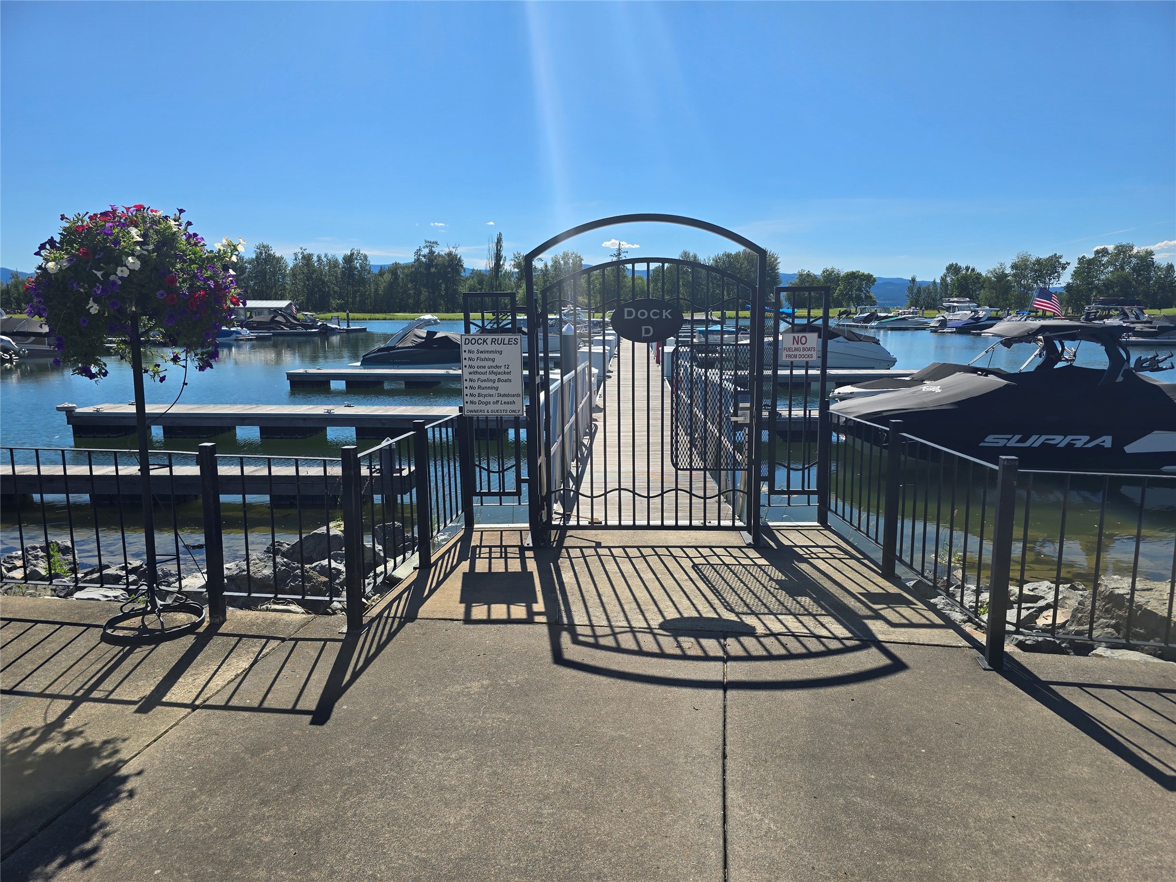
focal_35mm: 23
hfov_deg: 73.9
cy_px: 441
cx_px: 588
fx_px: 781
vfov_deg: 58.9
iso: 12
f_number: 1.7
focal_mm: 6.3
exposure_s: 1/1053
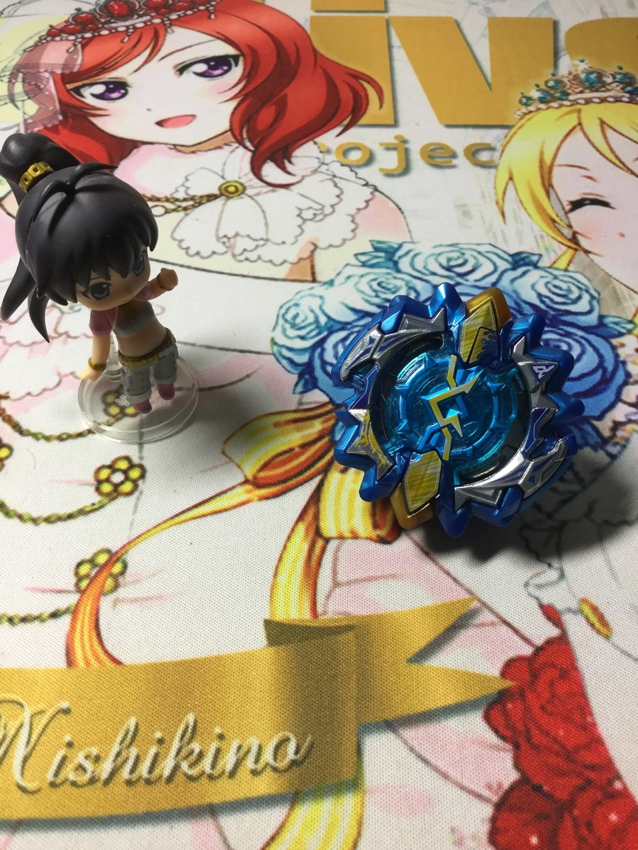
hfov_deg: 45.4
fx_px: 762
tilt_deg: -49.4
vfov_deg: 58.4
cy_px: 425
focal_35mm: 31
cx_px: 319
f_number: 2.4
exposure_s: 1/40
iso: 32
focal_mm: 3.3
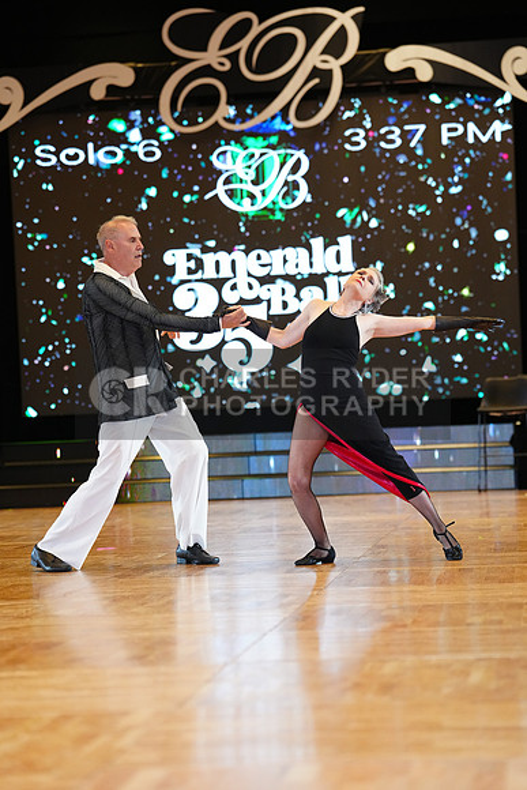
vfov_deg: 17.2
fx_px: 2611
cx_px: 264
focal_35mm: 119
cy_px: 395
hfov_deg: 11.5
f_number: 3.2
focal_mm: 119
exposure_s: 1/400
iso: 2500
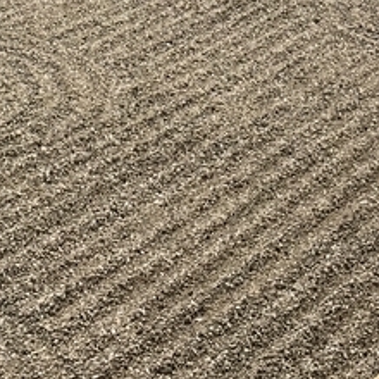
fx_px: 1734
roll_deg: -0.1
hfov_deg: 12.5
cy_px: -351
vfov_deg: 11.4
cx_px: 133
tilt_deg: -3.4
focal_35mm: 140
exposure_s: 1/1972
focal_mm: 4.15
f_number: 2.2
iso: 25
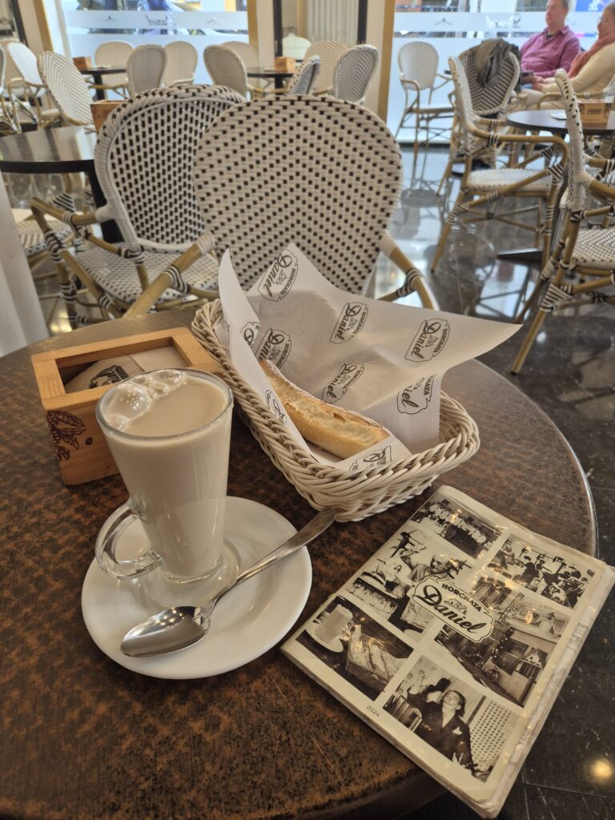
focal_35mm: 23
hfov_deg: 58.9
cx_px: 308
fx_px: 545
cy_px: 410
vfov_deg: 73.9
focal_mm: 5.4
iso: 125
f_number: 1.8
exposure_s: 1/100
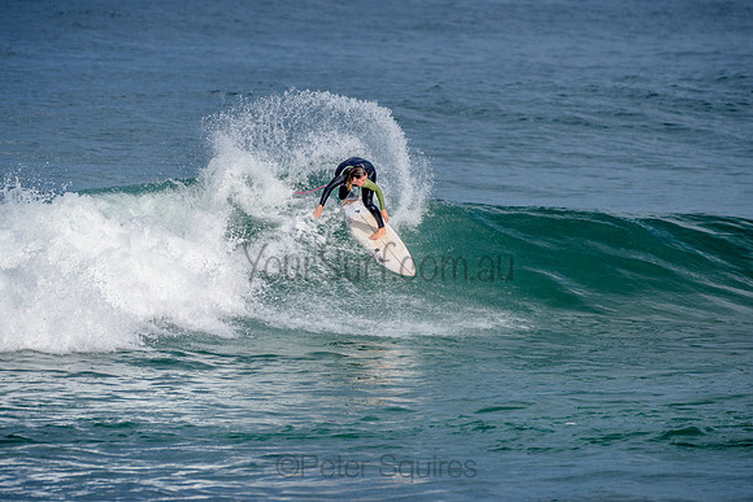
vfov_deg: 2.2
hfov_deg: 3.4
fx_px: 12805
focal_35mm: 612
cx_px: 376
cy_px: 251
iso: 110
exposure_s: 1/1250
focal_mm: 500
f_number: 5.6
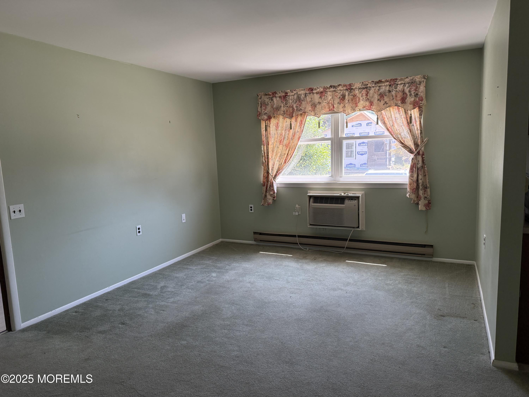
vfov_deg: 56.8
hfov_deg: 71.6
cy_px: 198
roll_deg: +1.9
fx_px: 367
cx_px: 264
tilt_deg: -6.6
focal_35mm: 24
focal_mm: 6.76
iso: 200
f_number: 1.78
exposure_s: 1/232
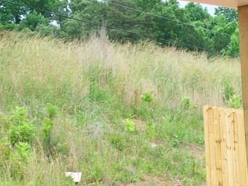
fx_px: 824
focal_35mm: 115
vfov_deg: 12.8
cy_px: 161
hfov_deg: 16.7
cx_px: 248
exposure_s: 1/160
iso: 64
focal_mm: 7.6
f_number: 3
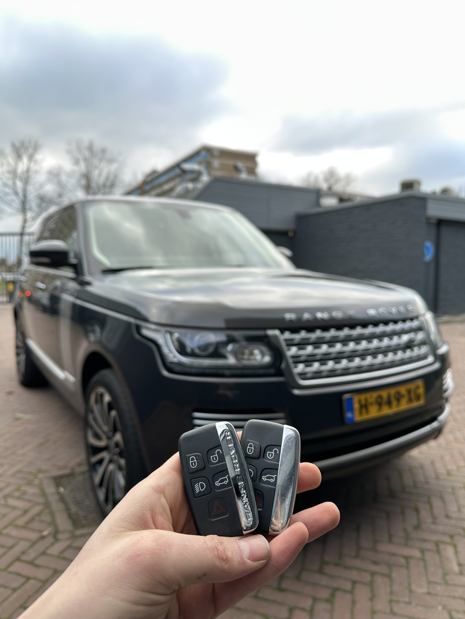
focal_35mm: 24
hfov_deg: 56.8
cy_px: 310
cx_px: 232
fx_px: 430
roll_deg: -0.6
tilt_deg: -3.1
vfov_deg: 71.6
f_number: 1.78
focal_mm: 6.86
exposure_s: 1/205
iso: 80
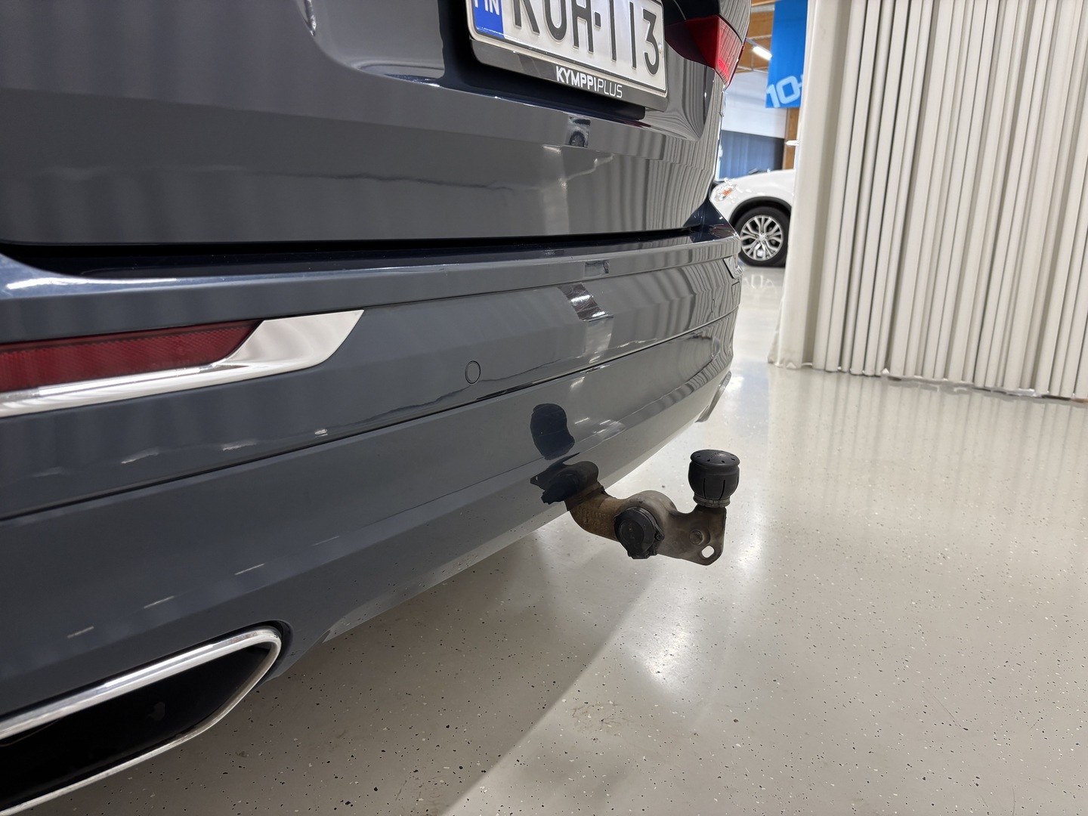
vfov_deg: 53.1
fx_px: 817
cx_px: 544
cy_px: 408
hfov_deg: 67.3
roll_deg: -2.0
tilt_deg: -14.7
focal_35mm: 26
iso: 125
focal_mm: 5.96
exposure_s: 1/50
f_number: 1.6
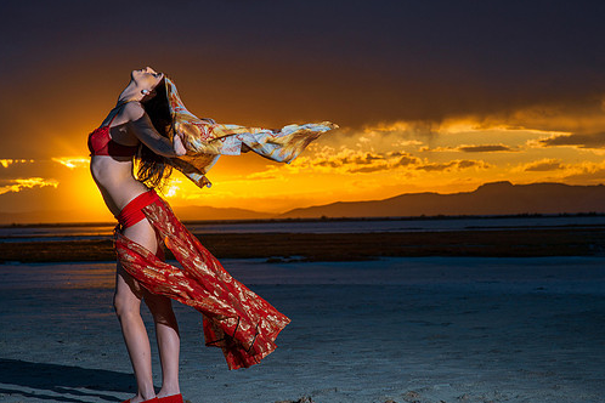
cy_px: 229
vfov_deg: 12.4
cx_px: 297
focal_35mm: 110
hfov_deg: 18.6
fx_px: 1848
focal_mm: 85
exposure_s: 1/500
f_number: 9
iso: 320
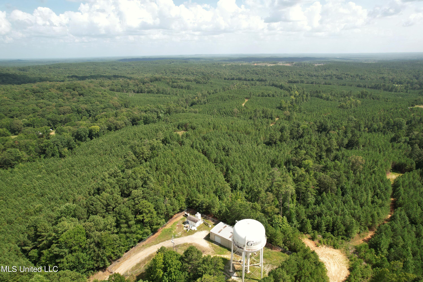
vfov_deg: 57.2
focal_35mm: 22
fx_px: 258
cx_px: 212
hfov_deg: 78.6
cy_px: 141
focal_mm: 8.38
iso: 100
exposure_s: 1/1000
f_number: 2.8
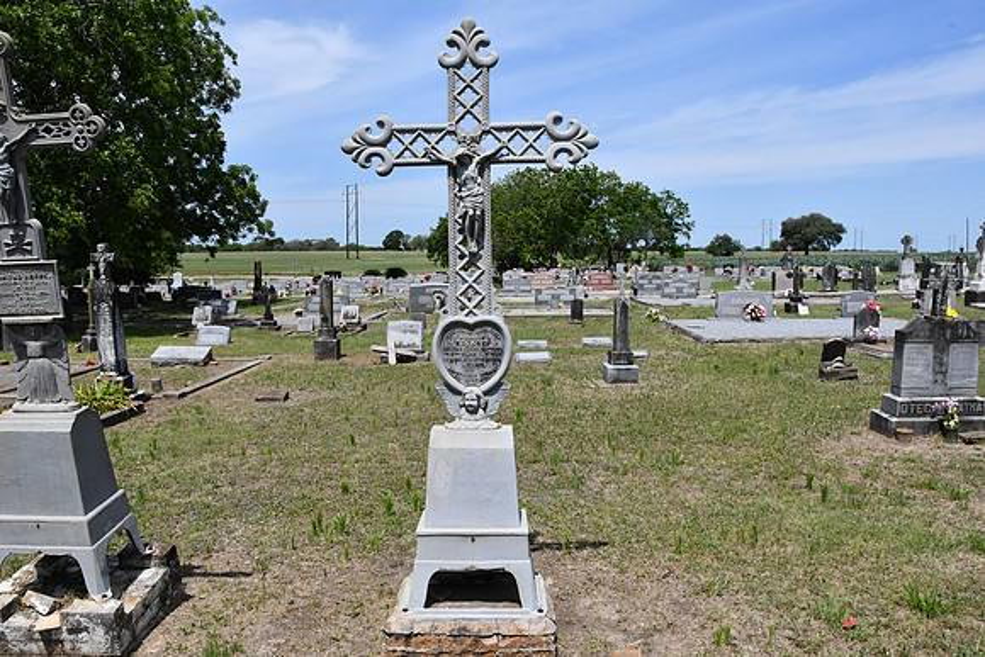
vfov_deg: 48.0
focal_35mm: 27
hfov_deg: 67.4
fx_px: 739
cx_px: 492
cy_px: 328
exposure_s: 1/1250
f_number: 18
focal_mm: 18
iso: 1600
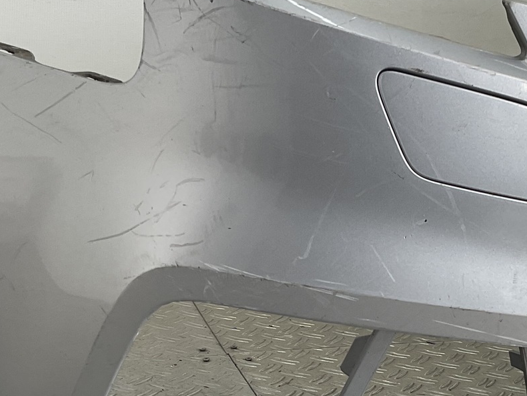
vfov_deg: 19.7
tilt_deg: -17.6
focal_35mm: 74
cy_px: 303
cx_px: 408
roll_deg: -5.9
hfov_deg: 25.9
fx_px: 1127
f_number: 1.8
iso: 16
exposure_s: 1/182
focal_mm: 3
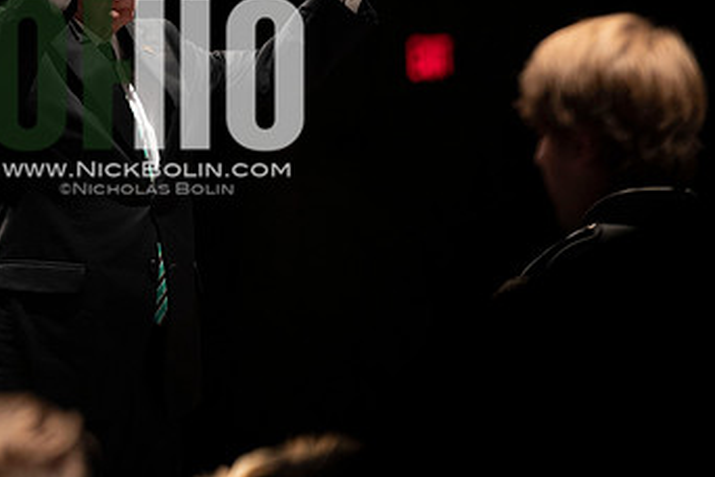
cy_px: 94
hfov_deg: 6.1
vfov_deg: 4.1
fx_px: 6732
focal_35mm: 339
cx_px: 146
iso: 2500
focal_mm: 200
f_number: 2.8
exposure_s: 1/500
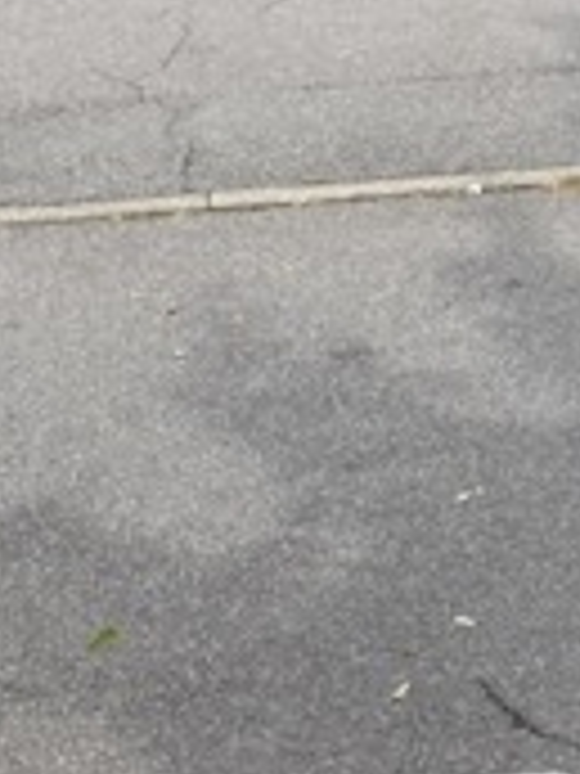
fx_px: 2167
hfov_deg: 15.0
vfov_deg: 18.2
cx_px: 589
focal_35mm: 97
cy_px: -364
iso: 32
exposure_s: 1/1395
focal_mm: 4.25
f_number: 1.8
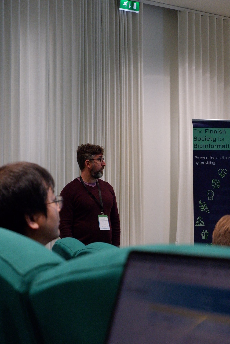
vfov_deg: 29.6
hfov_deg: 20.0
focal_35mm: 68
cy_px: 172
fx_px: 651
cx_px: 115
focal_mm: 45
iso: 6400
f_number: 5.6
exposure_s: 1/250
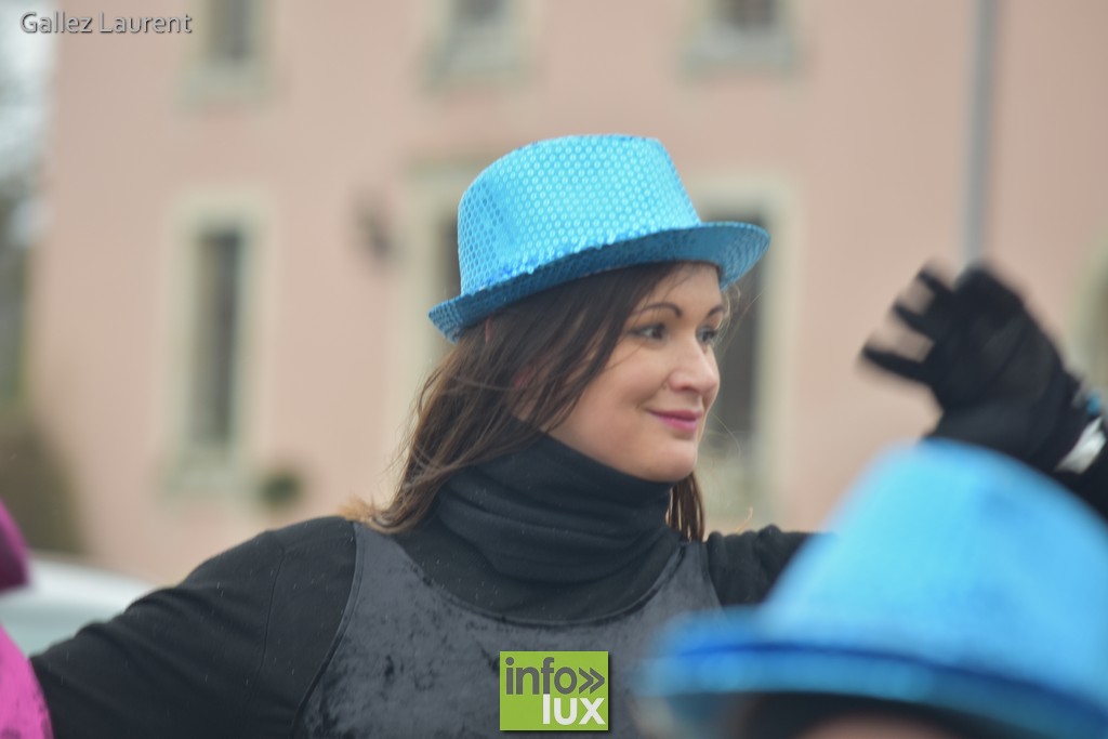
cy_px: 370
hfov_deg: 10.2
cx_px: 554
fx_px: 6233
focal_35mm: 202
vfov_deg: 6.8
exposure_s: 1/160
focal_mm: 135
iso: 320
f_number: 3.5
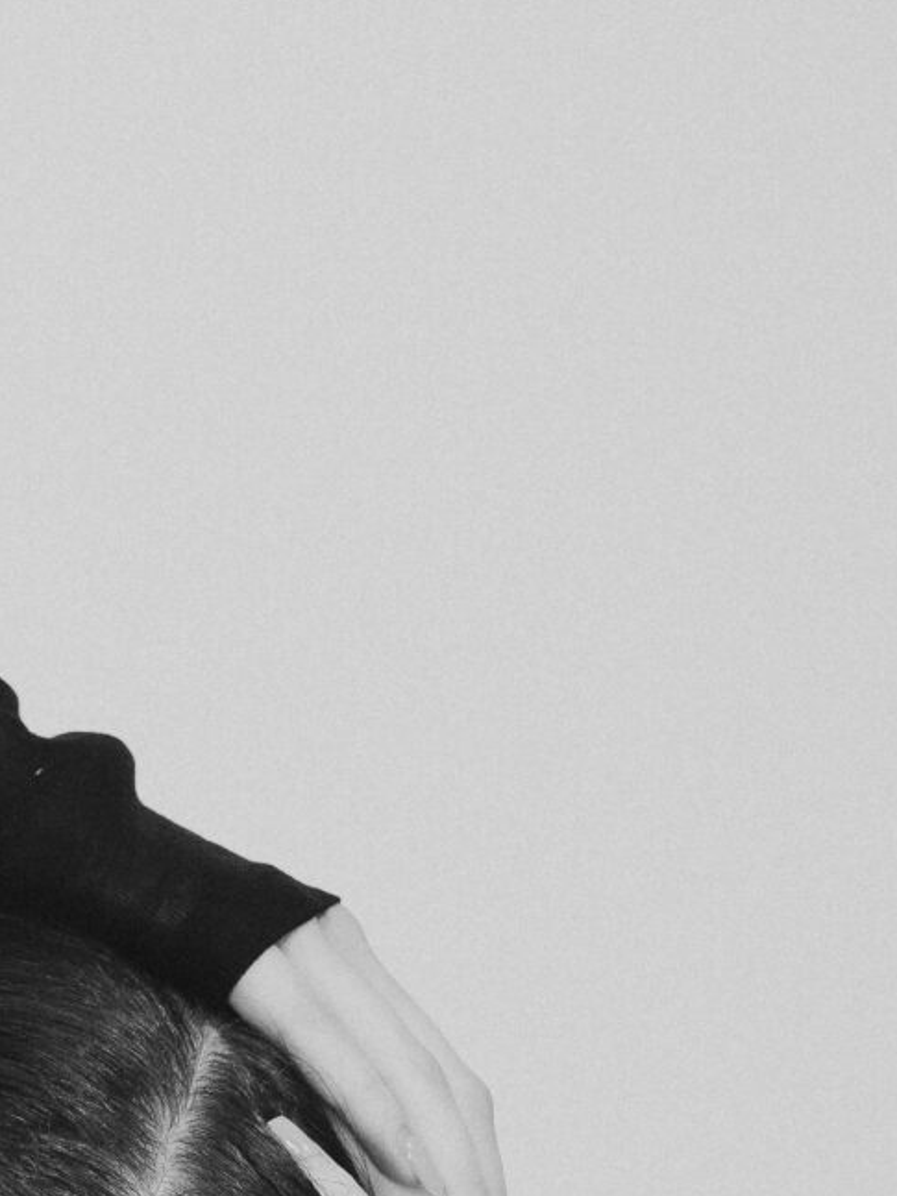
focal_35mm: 178
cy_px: 1244
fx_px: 6167
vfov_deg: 11.0
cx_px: -275
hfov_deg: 8.2
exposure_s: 1/125
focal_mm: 46.9
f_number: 5
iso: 1600
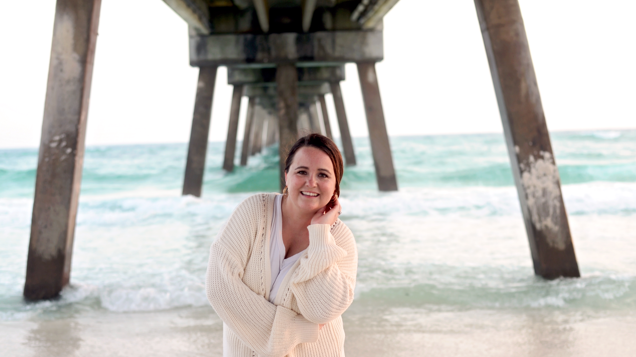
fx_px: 894
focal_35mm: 53
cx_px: 315
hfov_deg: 39.2
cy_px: 204
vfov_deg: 22.6
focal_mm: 50
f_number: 2.8
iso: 160
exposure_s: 1/200
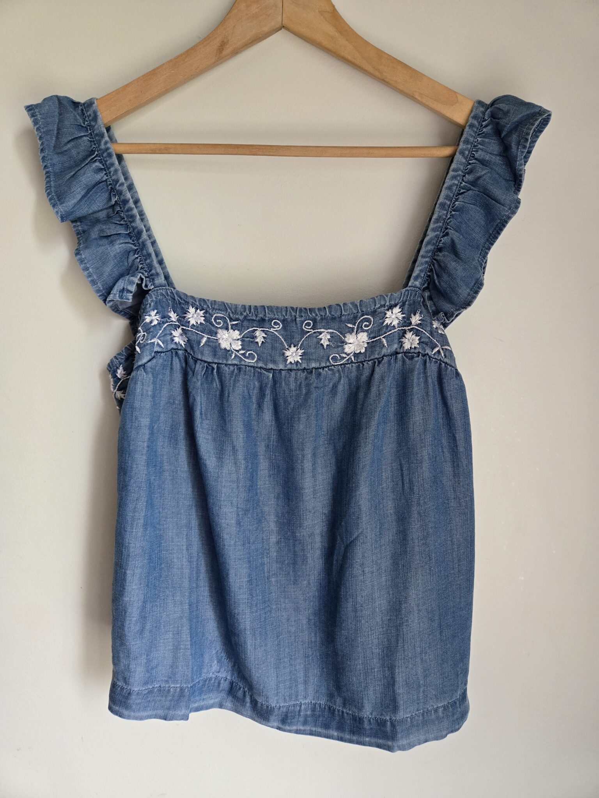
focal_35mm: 23
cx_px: 300
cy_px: 399
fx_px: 531
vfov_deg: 73.9
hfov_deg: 58.9
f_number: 1.8
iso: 640
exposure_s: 1/120
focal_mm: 5.4
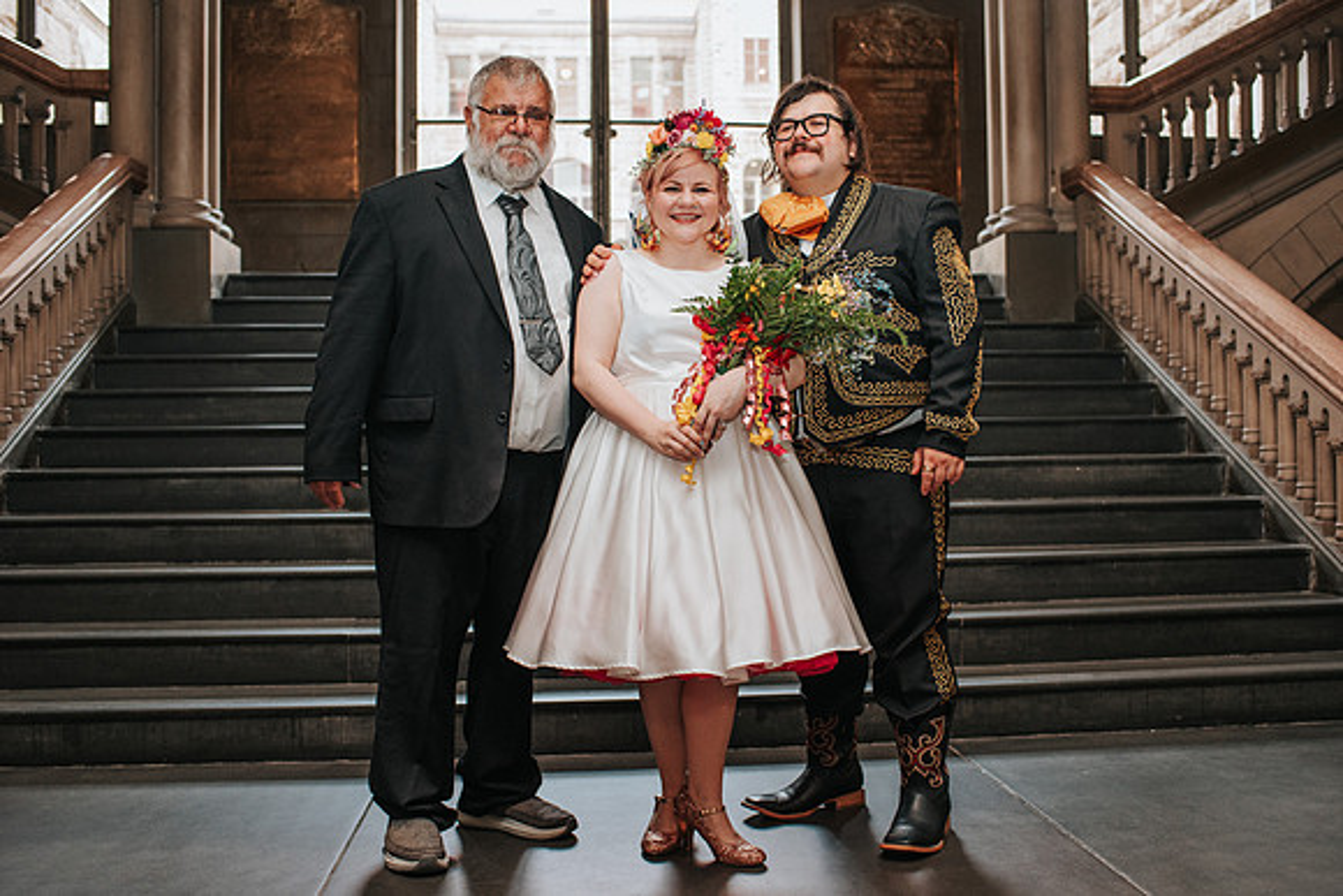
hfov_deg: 52.1
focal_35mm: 37
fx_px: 1372
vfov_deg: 36.2
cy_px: 432
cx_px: 702
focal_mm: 35
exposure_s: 1/200
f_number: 3.5
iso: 1000
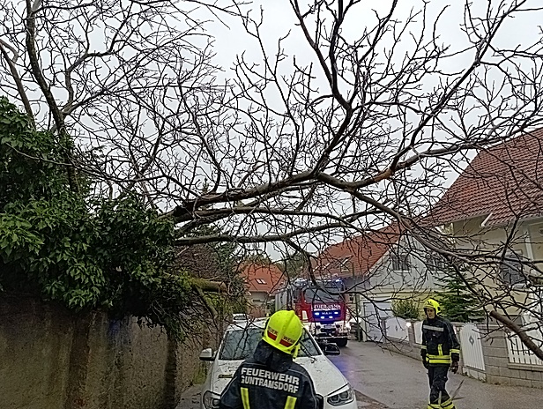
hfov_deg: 73.8
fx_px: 361
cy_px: 204
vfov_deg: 59.0
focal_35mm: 23
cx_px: 272
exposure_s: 1/100
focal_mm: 6.14
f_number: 1.6
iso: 64
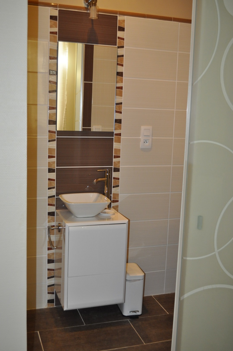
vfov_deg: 49.6
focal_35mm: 39
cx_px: 116
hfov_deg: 34.1
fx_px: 380
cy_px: 176
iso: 800
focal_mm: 26
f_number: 4.2
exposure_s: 1/60
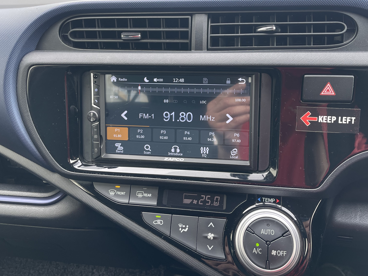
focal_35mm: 33
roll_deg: +2.2
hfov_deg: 55.4
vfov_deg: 42.5
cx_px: 186
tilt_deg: -23.5
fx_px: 351
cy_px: 99
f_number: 1.6
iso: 100
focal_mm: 5.1
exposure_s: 1/121
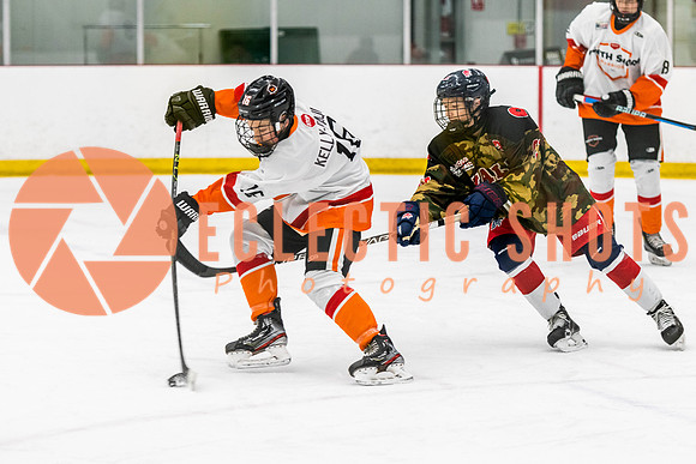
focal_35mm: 151
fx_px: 2922
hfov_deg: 13.6
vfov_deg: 9.1
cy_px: 209
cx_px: 375
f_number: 2.8
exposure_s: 1/640
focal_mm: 110
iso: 1600
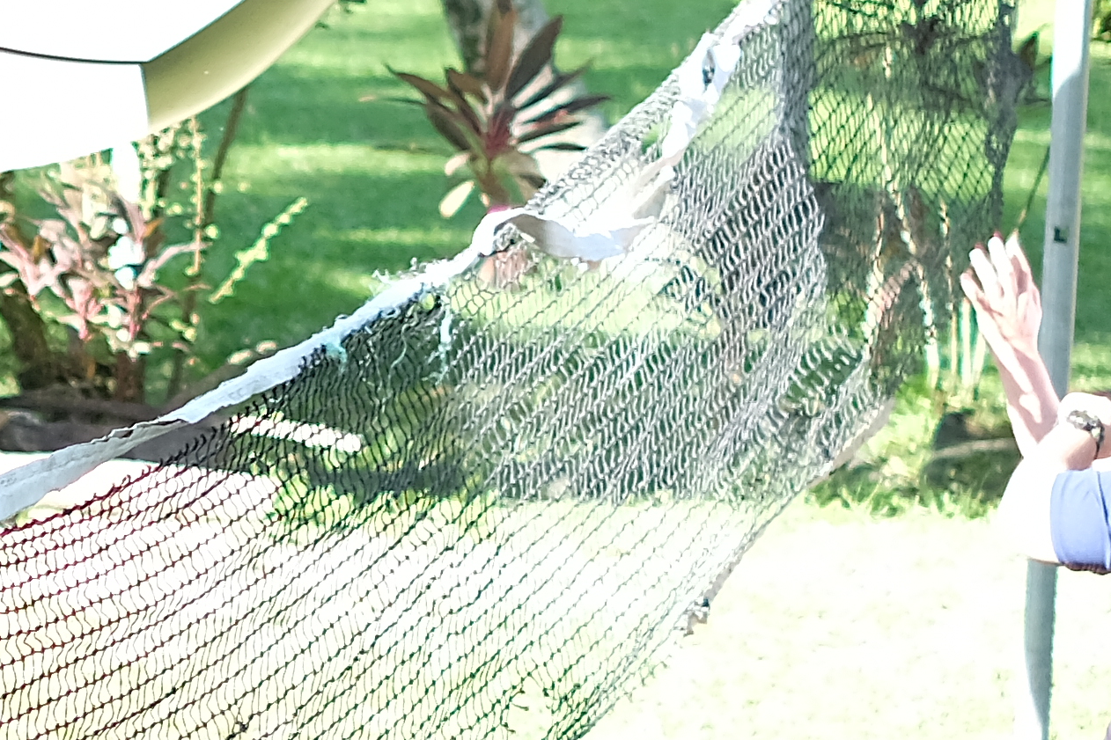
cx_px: -538
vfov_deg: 5.4
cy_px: -44
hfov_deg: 8.0
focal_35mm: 252
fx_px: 7775
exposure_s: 1/800
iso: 200
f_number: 1.4
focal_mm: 35
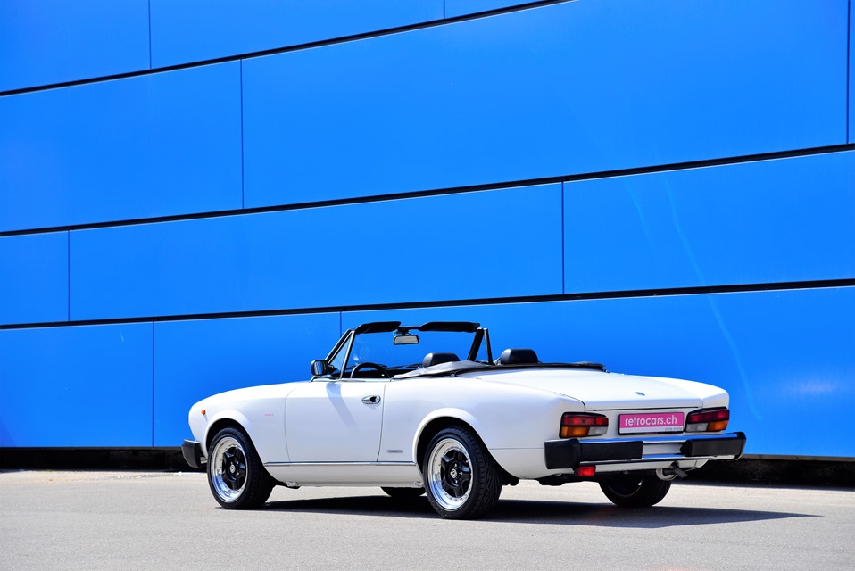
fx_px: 2495
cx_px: 428
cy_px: 286
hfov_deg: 19.4
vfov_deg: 13.1
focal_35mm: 105
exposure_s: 1/320
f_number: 7.1
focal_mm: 105
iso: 160
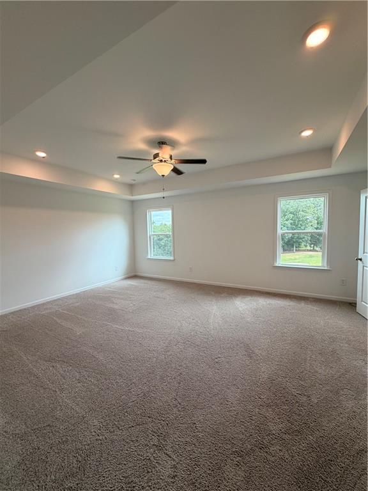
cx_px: 184
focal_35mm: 14
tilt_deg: -4.0
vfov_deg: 102.1
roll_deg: +1.3
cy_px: 246
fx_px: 198
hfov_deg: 85.7
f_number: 2.2
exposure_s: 1/120
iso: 80
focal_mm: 2.22
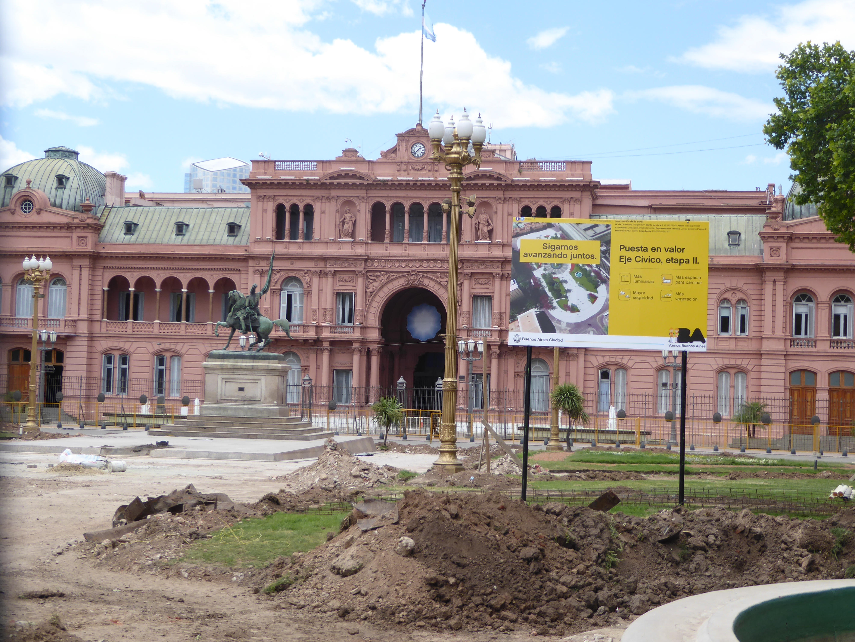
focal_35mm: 60
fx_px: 1482
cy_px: 321
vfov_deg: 24.4
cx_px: 428
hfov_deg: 32.2
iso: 80
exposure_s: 1/320
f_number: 4.2
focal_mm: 10.3
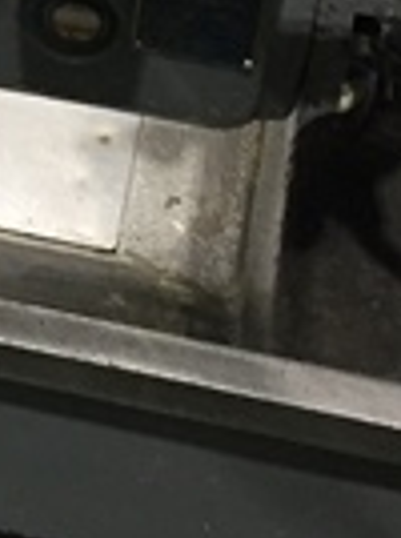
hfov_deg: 10.3
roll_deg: -1.9
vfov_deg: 13.7
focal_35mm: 139
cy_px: -157
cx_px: -184
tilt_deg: -35.8
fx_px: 2154
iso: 160
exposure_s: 1/30
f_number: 2.2
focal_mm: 4.15
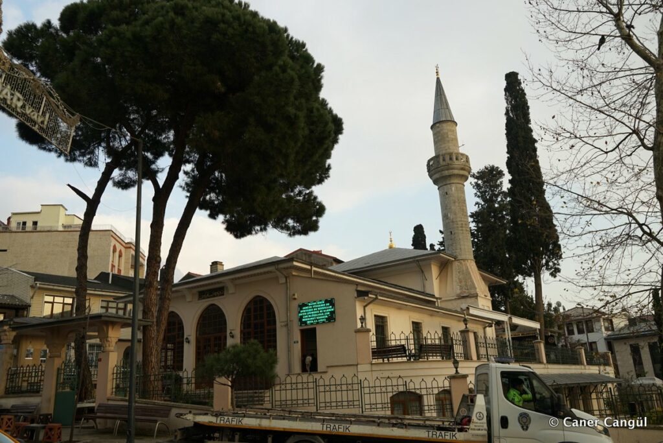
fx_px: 534
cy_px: 222
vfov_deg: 45.0
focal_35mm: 29
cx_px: 332
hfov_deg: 63.7
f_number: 8
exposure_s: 1/80
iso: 100
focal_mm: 29
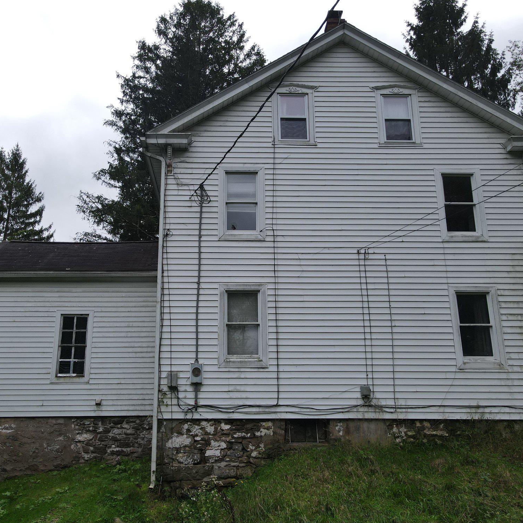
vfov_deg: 55.6
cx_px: 227
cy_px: 263
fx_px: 496
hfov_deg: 55.4
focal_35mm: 29
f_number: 2.8
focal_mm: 4.5
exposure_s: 1/500
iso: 100
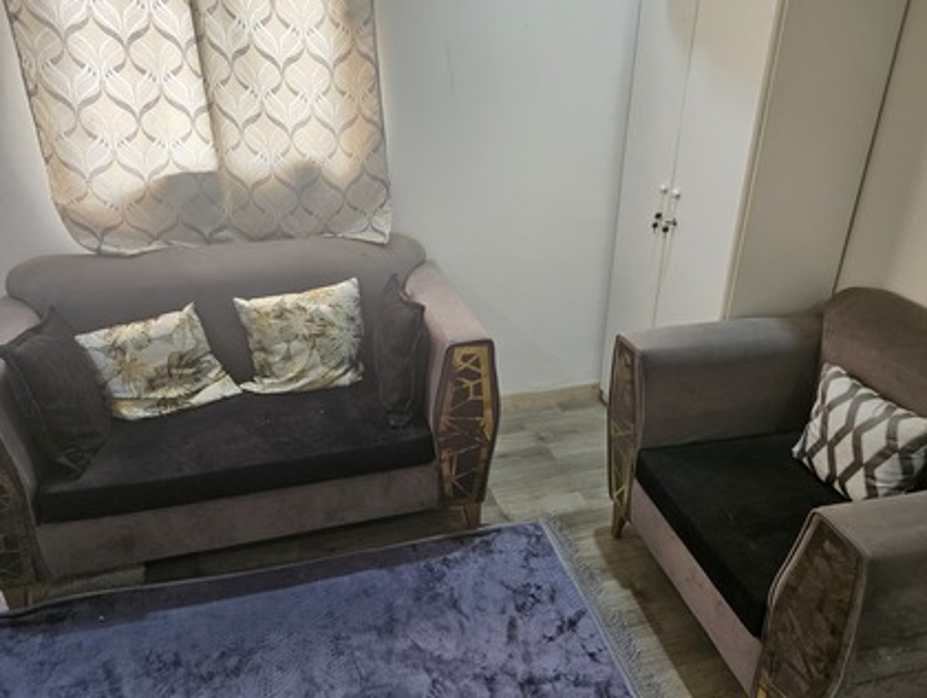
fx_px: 670
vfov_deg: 55.0
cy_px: 337
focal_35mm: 25
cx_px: 496
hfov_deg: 69.2
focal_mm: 5.4
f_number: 1.8
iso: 320
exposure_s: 1/100
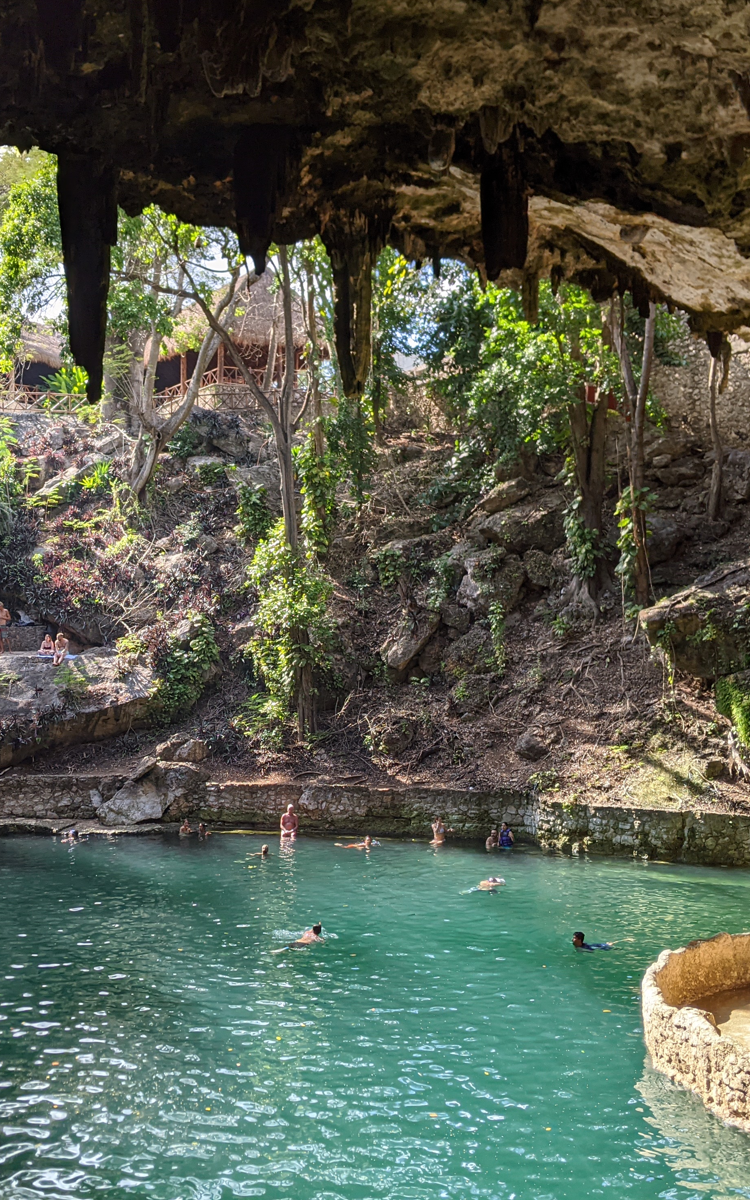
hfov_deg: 32.5
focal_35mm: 39
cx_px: 247
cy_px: 597
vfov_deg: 50.4
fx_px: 1276
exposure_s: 1/572
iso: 51
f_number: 1.8
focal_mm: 4.44
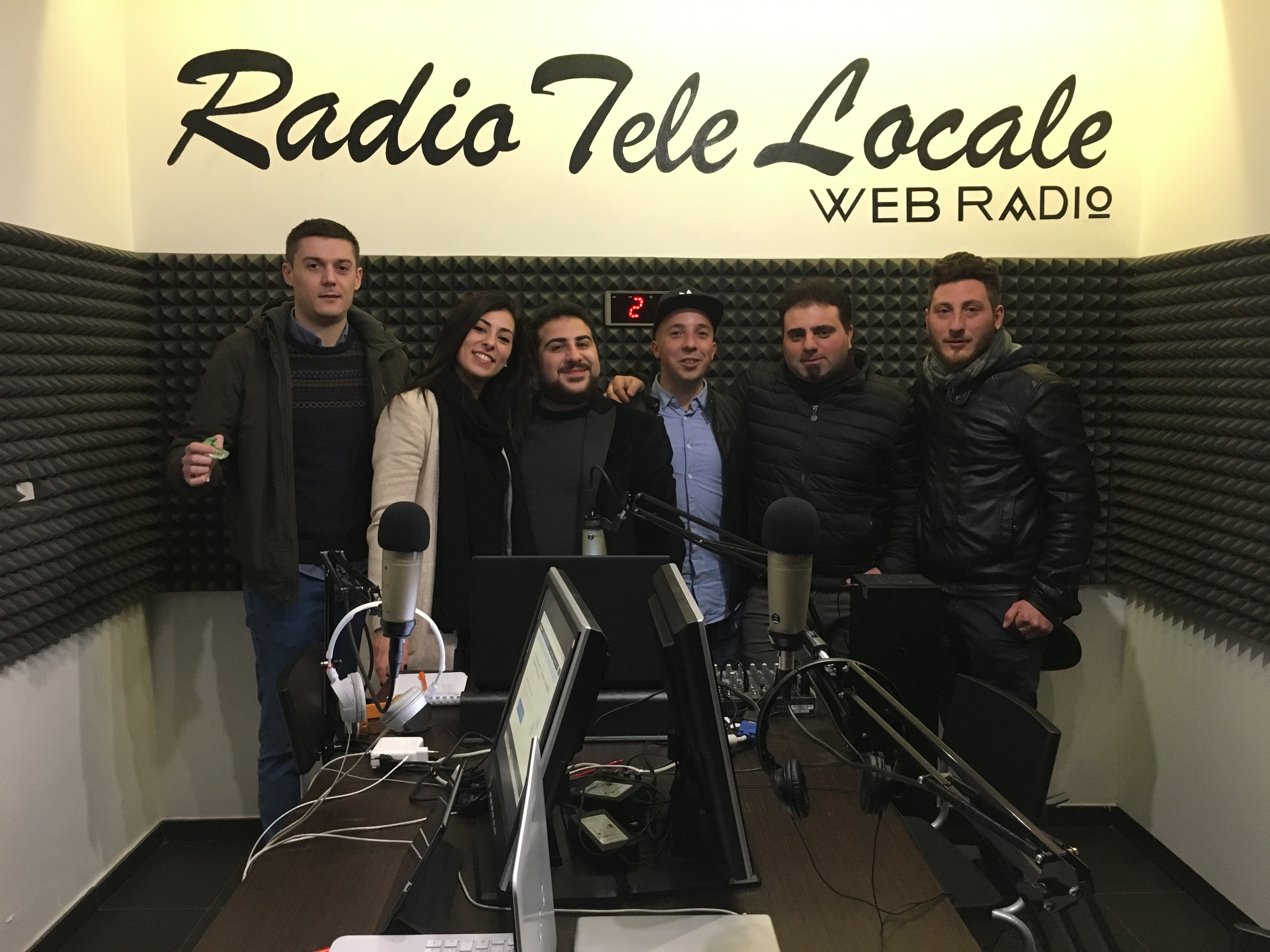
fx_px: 1064
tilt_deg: -5.7
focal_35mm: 29
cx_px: 635
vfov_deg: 48.2
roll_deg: +0.1
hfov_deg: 61.7
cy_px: 476
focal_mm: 4.15
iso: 200
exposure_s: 1/25
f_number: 2.2
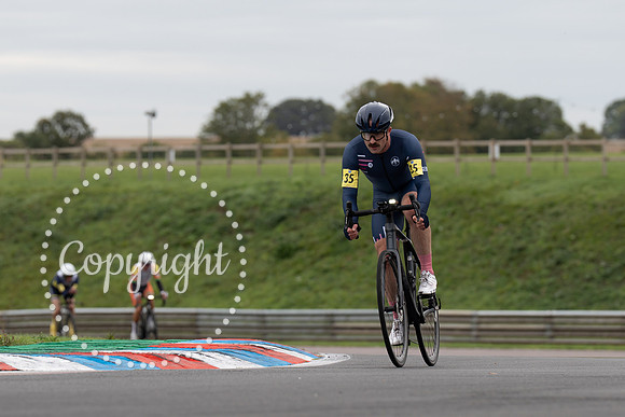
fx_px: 4591
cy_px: 255
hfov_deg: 7.8
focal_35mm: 264
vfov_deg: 5.2
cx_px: 380
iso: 250
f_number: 4.5
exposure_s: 1/800
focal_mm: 182
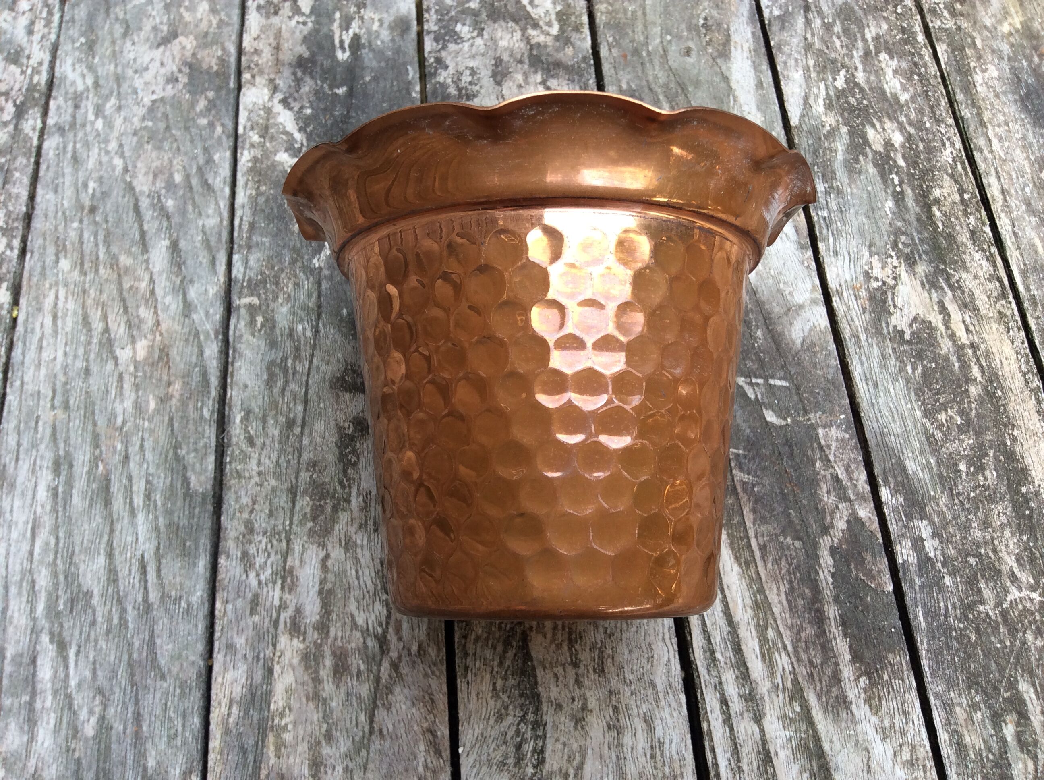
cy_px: 390
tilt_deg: -66.7
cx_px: 522
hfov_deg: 56.9
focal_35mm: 32
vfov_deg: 44.1
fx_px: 964
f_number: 2.4
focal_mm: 3.3
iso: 32
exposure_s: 1/126
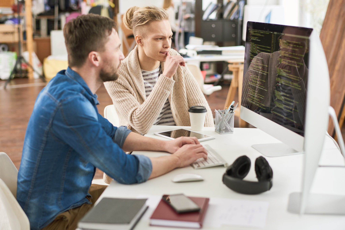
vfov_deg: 23.4
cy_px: 115
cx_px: 172
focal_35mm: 58
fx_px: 556
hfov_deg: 34.5
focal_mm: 58
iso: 500
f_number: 2.2
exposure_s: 1/160
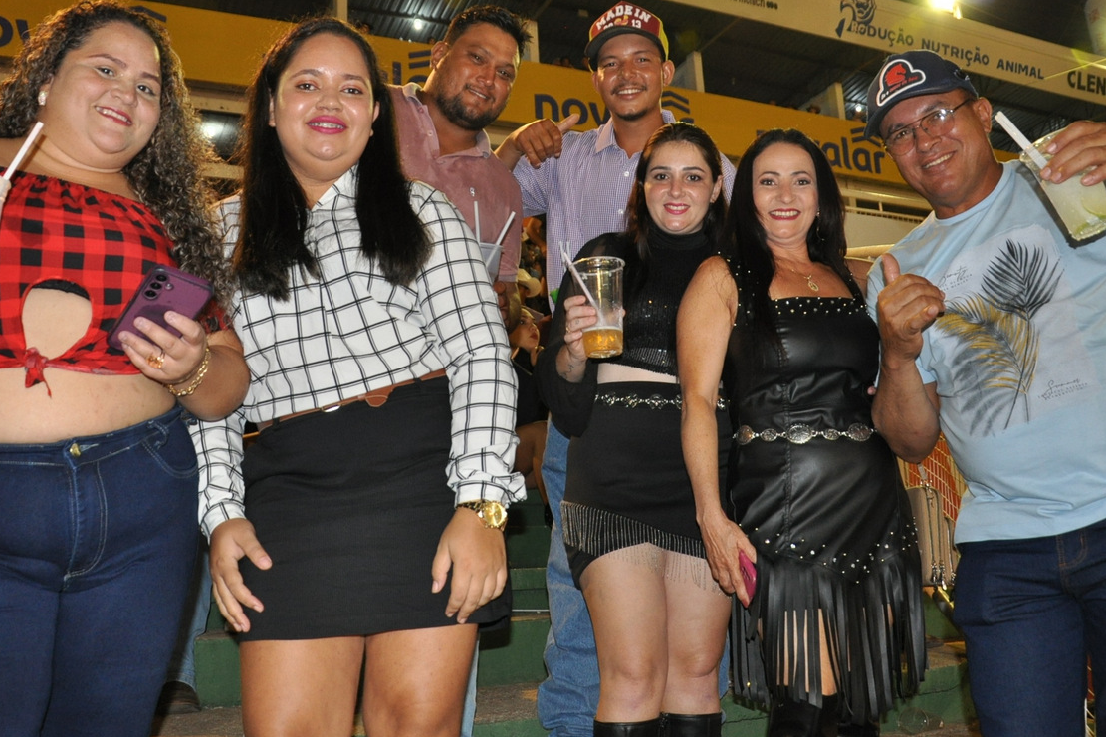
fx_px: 1044
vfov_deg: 38.8
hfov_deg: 55.8
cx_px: 523
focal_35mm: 34
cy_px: 342
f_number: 4
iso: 800
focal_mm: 18
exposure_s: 1/80
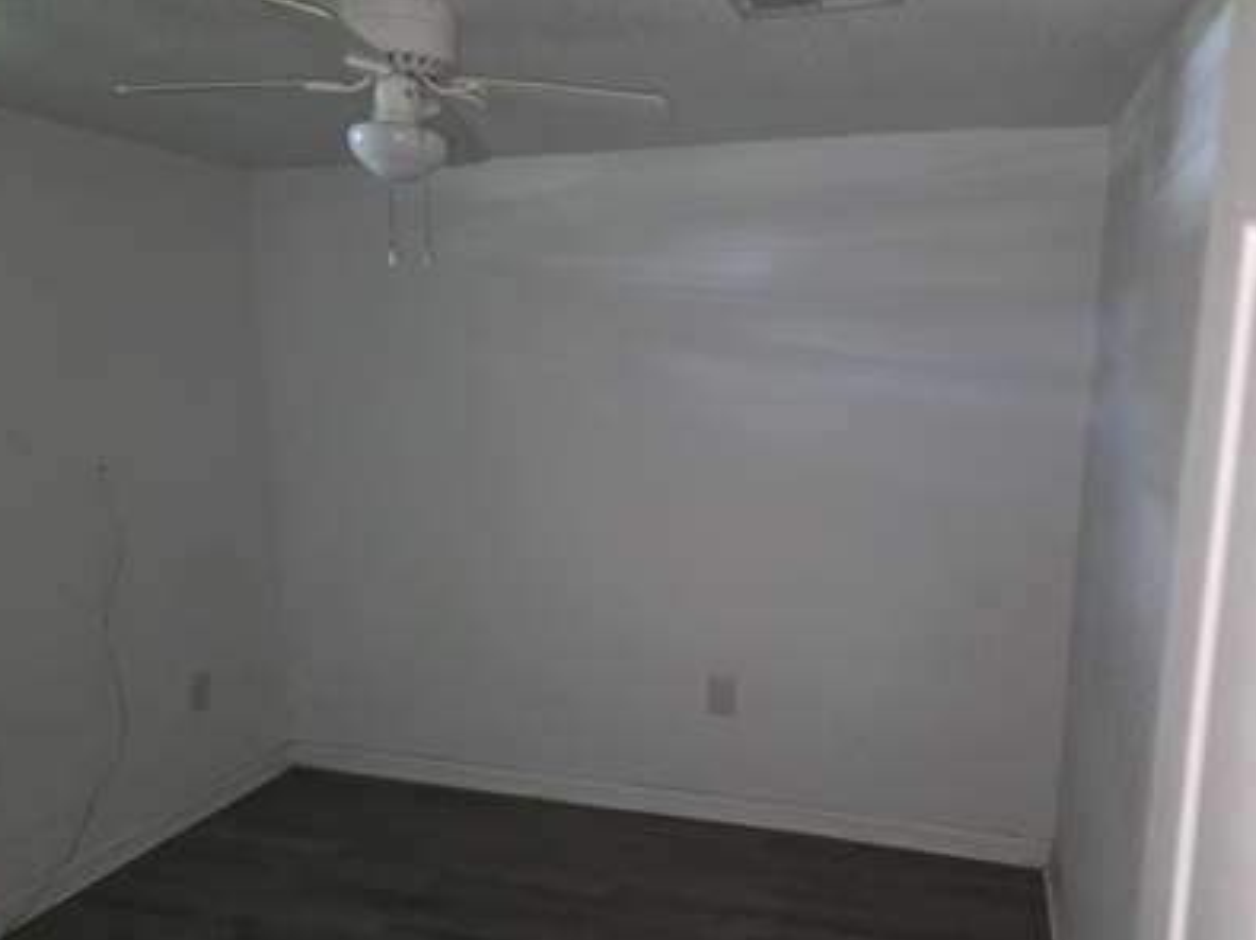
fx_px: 1015
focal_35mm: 28
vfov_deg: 49.4
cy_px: 569
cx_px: 669
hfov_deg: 63.4
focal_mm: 6.3
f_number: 1.7
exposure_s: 1/60
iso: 1250
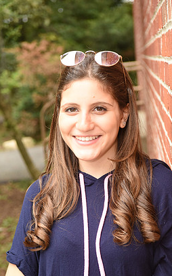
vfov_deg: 25.8
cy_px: 175
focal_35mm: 80
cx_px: 86
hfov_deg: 16.3
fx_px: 601
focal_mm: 55
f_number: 4.5
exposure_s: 1/200
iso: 500
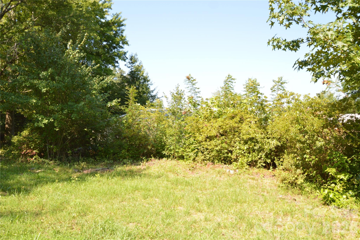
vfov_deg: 45.6
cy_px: 120
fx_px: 285
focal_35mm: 28
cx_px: 180
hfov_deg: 64.6
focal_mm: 19
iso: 100
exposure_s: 1/200
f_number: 4.2
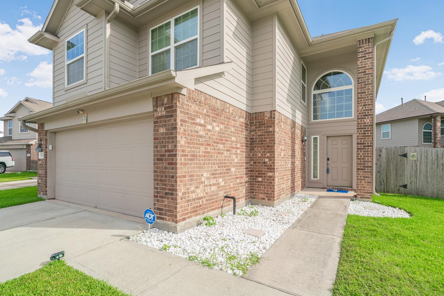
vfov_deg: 73.7
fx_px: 197
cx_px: 220
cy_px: 146
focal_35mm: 16
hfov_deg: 96.7
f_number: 9
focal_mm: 15
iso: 200
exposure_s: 1/160
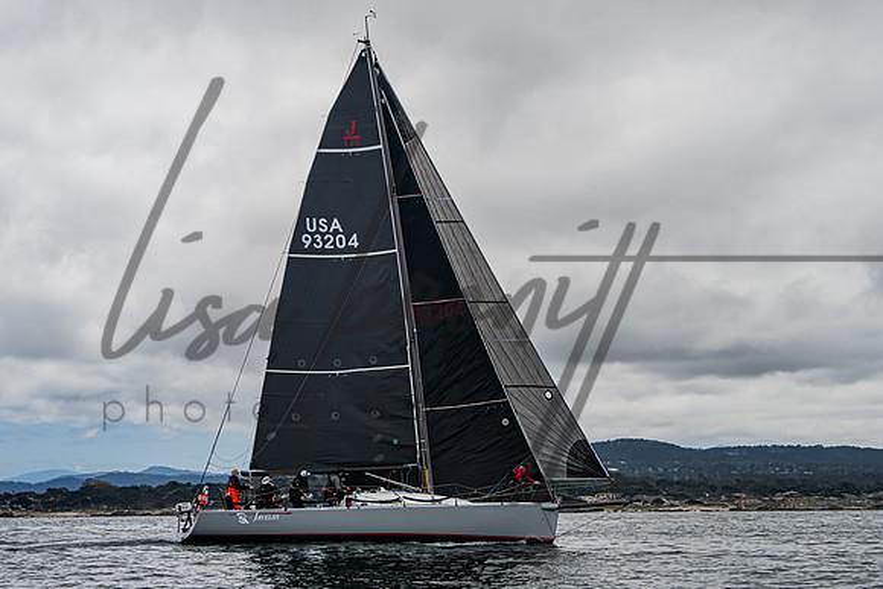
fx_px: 1615
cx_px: 440
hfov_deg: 30.6
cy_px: 253
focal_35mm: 66
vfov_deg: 20.7
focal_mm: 50
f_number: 7.1
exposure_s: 1/2500
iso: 640
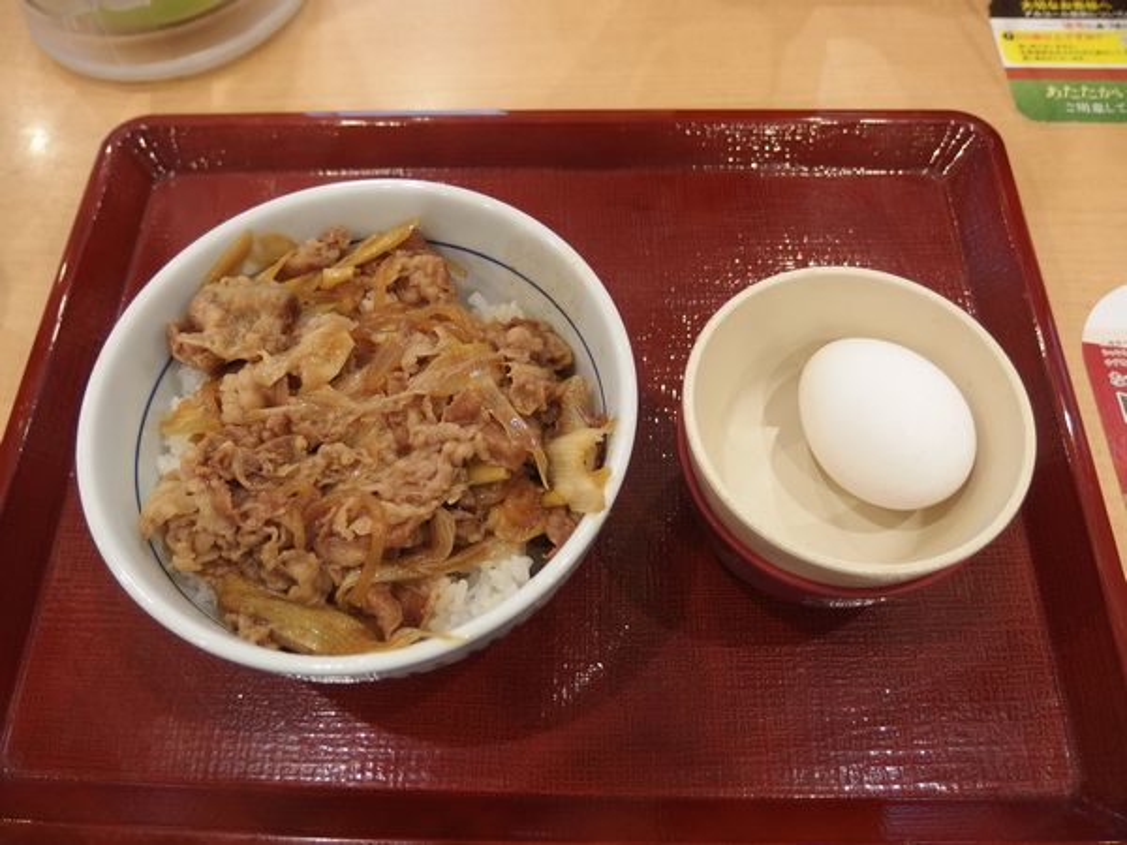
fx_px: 944
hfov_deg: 61.7
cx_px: 564
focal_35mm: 29
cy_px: 422
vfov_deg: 48.2
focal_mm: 5.2
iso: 125
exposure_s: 1/80
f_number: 1.9
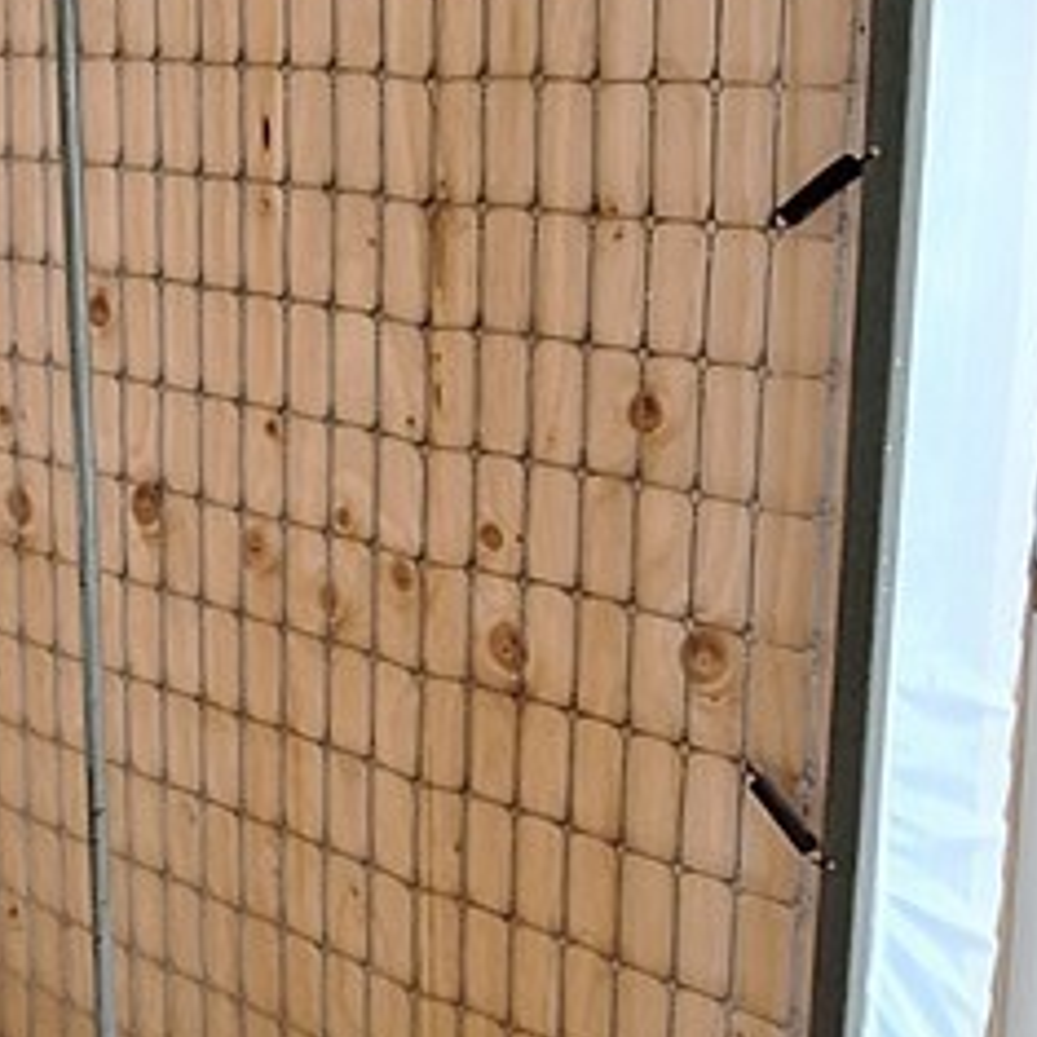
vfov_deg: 33.5
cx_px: 106
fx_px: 1695
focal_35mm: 50
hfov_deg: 32.4
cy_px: 287
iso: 400
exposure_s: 1/24
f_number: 2.2
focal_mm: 1.74
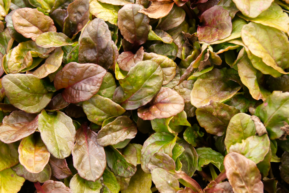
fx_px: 662
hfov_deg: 24.6
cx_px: 144
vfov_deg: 16.6
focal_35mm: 82
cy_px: 96
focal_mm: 55
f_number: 10
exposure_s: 1/500
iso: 1600
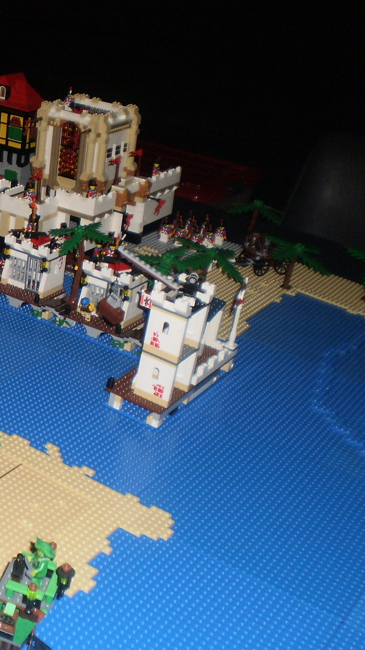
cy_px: 328
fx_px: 912
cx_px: -36
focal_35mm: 53
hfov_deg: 21.5
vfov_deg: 39.2
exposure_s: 1/30
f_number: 3.1
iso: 125
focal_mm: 6.3
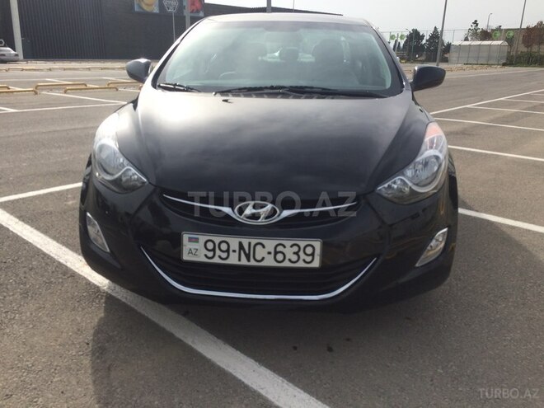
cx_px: 272
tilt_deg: -17.1
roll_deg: -0.5
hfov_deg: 61.7
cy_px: 204
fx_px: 456
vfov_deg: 48.2
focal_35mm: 29
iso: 32
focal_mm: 4.15
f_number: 2.2
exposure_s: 1/1786
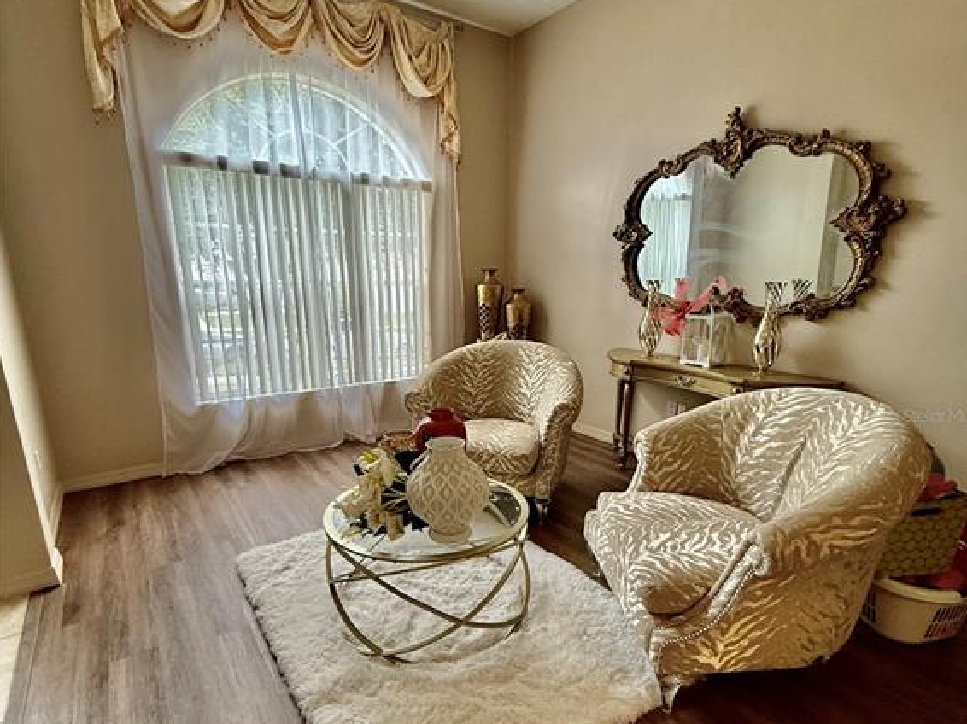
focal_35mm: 19
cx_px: 489
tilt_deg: -14.7
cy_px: 415
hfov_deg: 84.7
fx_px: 531
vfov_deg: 68.3
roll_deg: -0.5
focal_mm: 2.22
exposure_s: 1/120
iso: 250
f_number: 2.2
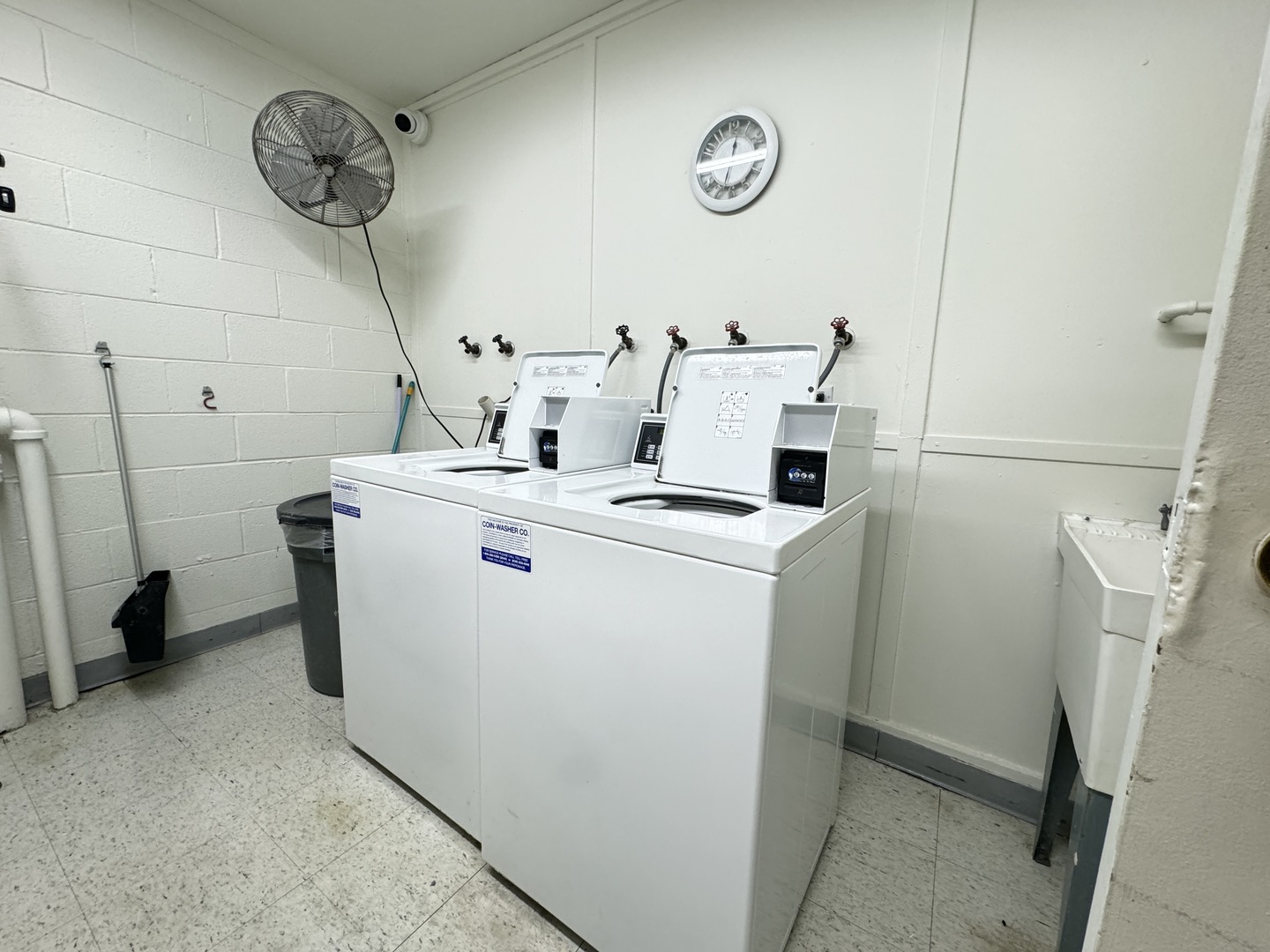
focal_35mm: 14
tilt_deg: -10.5
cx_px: 635
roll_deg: -1.9
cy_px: 476
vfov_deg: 85.7
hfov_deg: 102.1
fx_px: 514
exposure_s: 1/120
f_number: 2.2
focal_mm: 2.22
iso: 250
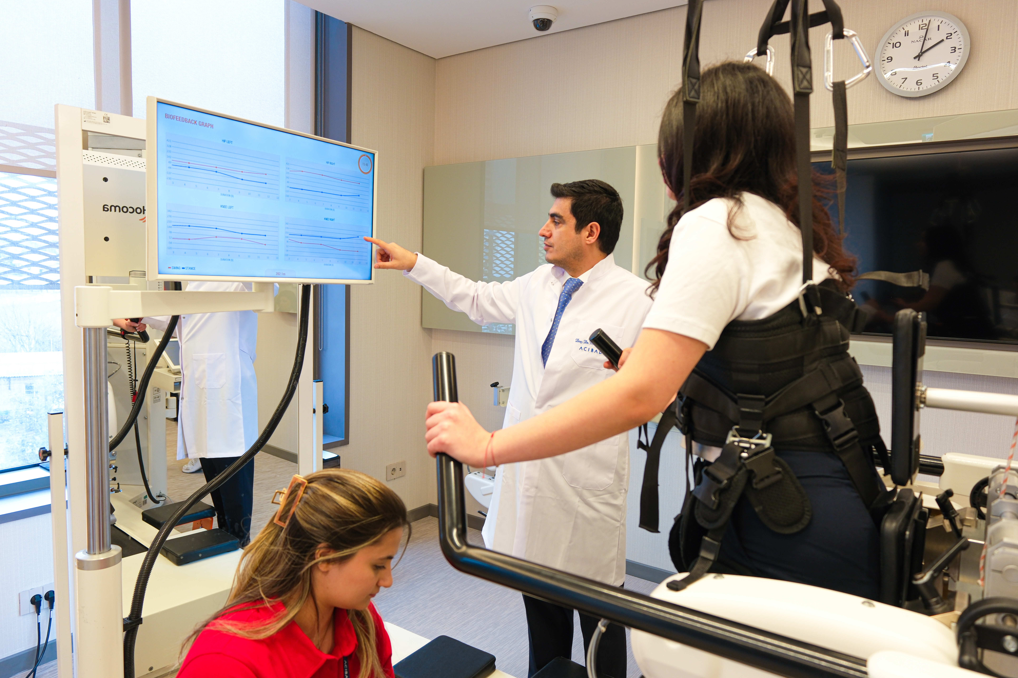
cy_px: 339
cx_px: 509
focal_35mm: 24
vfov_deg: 53.1
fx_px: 679
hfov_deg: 73.7
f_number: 3.2
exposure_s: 1/30
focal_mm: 16
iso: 250
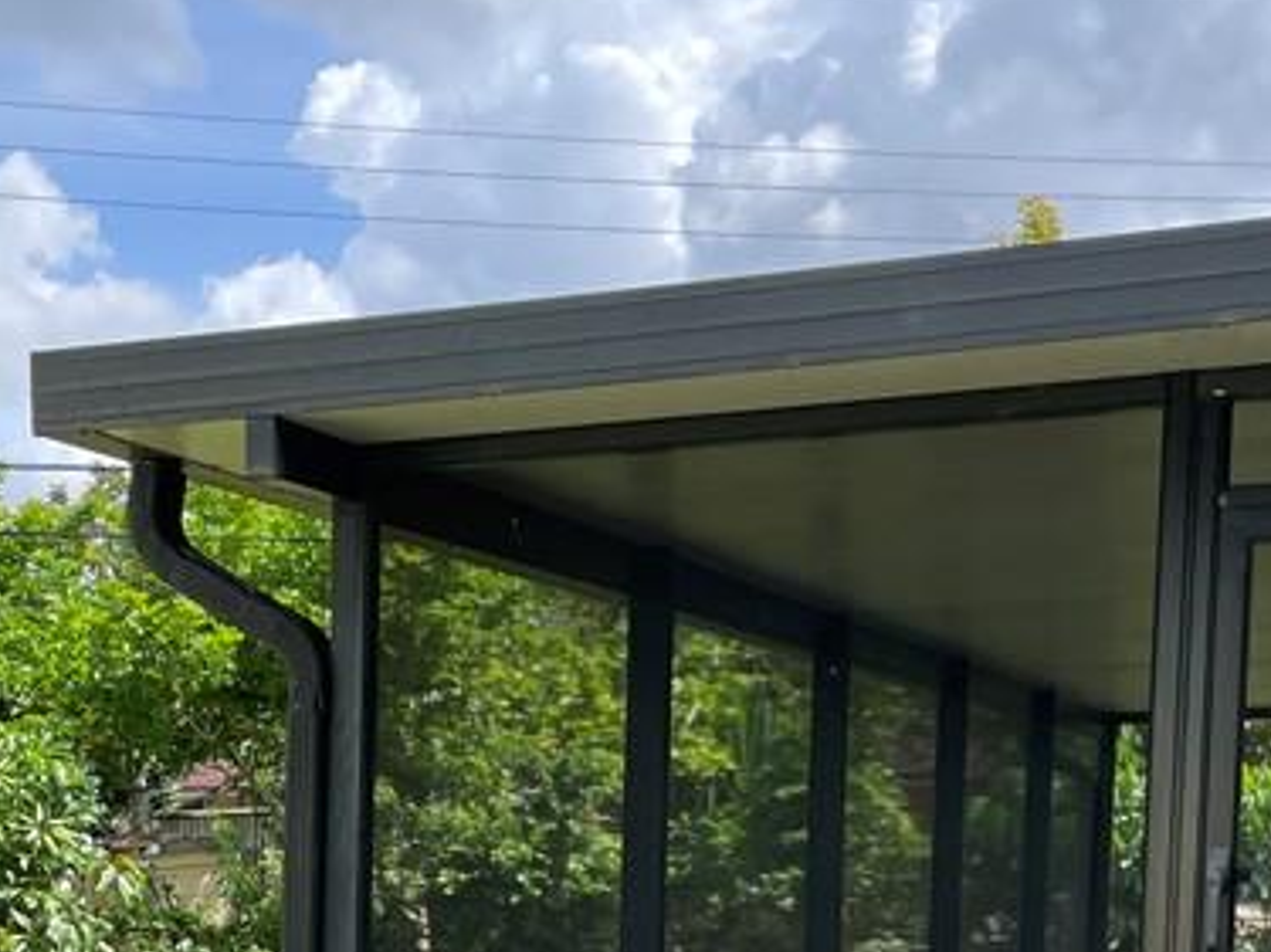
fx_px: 2606
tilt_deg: -3.9
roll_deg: -0.6
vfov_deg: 19.8
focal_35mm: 71
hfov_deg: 27.2
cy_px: 1060
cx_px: 420
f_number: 1.6
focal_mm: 4.2
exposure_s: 1/1689
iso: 32
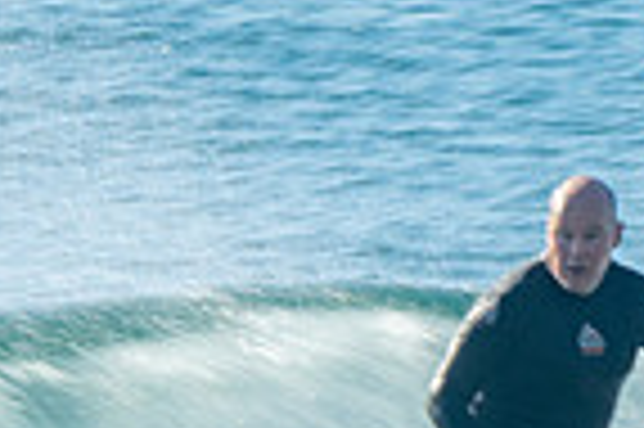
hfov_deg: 0.8
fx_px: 43563
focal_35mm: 2438
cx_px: 432
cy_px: 570
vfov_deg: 0.6
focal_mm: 400
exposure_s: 1/30
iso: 100
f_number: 20
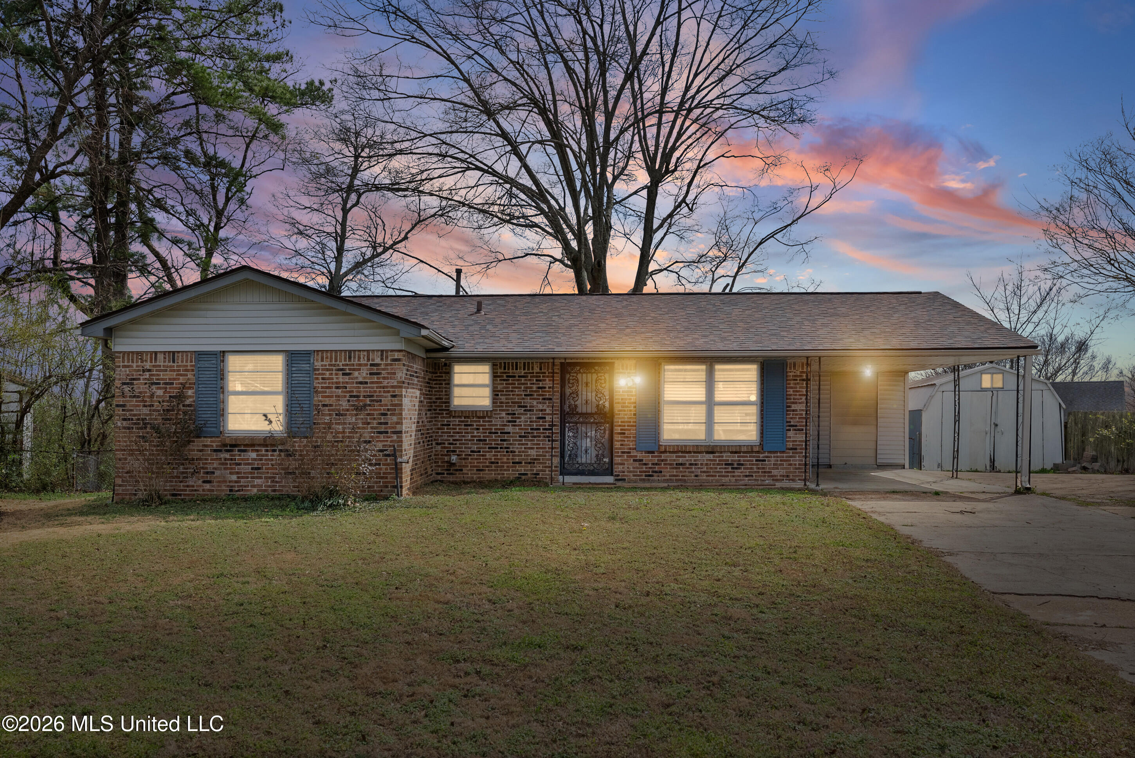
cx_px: 568
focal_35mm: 30
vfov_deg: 43.7
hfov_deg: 61.9
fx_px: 946
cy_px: 379
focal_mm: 30
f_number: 9
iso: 800
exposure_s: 1/800
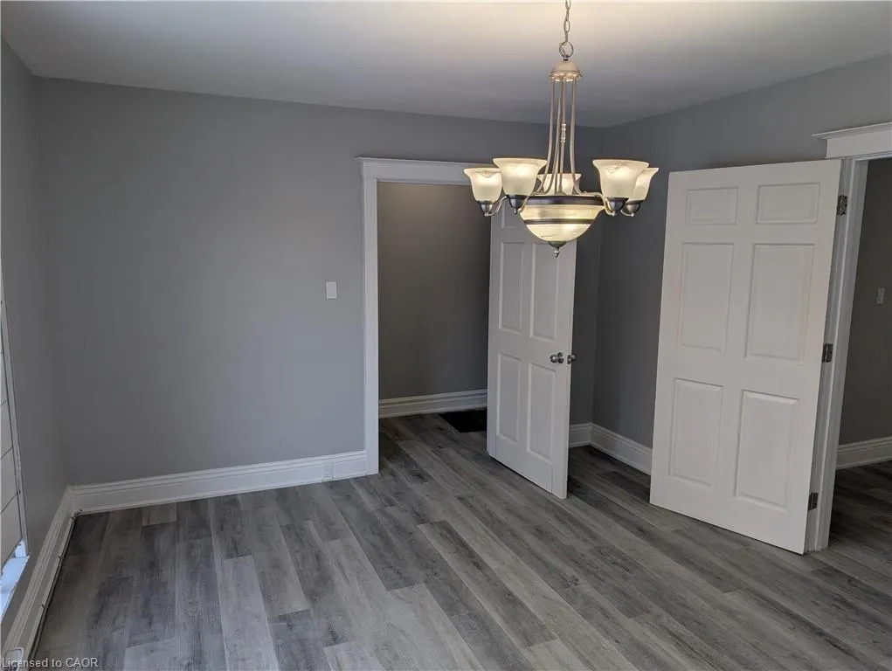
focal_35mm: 24
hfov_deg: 71.5
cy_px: 336
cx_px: 446
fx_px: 619
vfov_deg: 56.9
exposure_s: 1/790
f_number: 1.68
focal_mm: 6.9
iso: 22
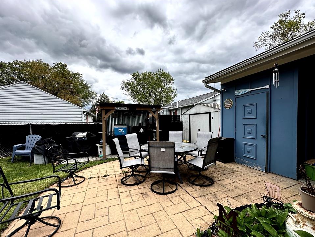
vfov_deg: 81.7
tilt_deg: -1.4
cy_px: 126
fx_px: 136
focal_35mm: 15
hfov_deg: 98.2
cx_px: 158
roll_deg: +0.7
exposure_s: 1/940
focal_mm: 2.22
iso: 50
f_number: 2.2
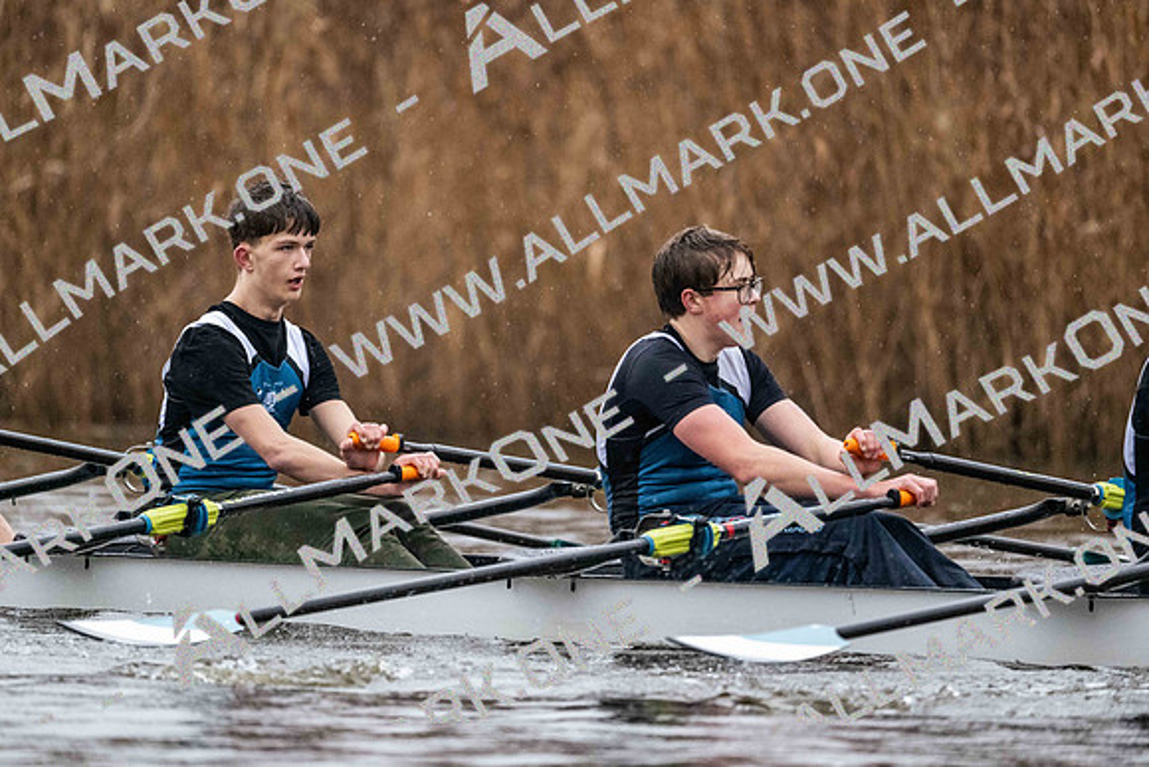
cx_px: 574
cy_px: 384
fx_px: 12769
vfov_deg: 3.4
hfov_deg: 5.2
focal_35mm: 400
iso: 6400
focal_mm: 400
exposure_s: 1/1600
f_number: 4.5
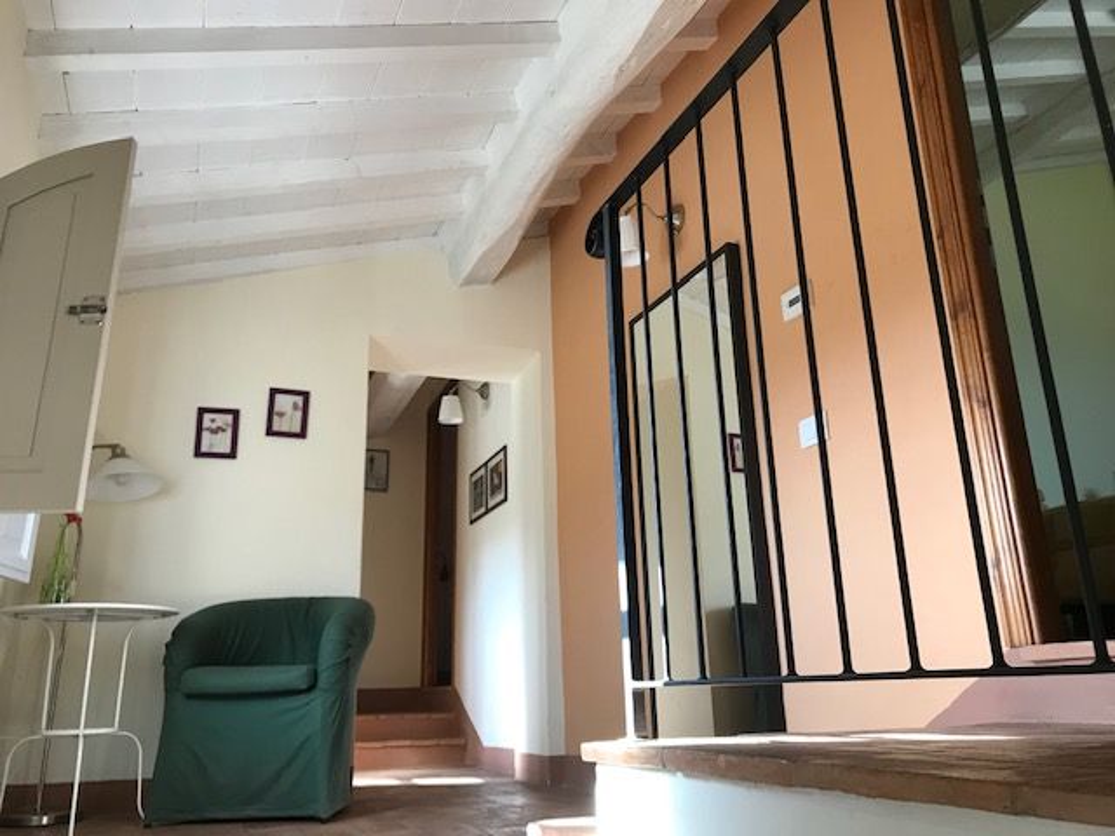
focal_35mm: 28
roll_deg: +1.3
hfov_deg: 63.4
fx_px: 902
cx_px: 558
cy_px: 418
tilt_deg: +17.8
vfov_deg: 49.7
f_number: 1.8
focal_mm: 3.99
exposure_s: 1/25
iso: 32
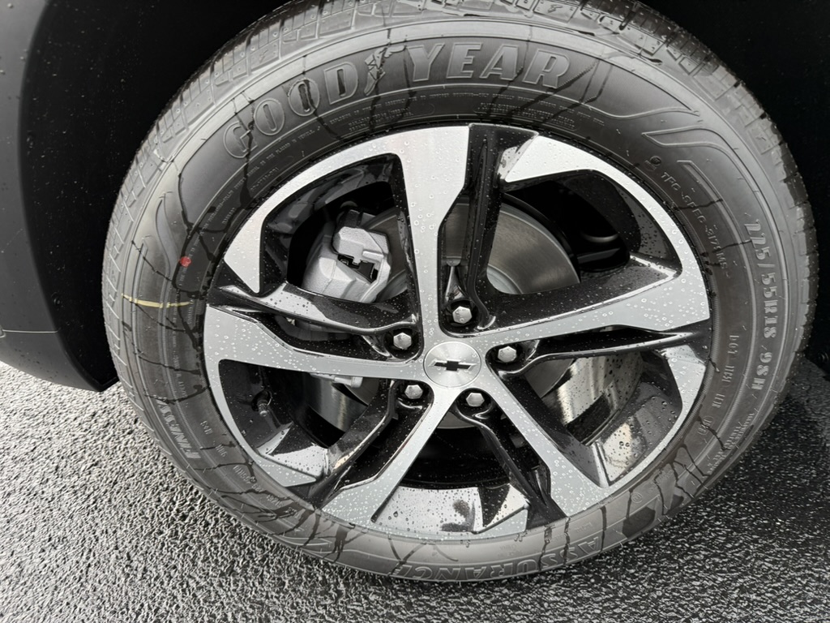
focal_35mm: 24
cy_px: 312
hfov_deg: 71.6
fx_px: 575
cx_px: 415
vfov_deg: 56.8
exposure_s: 1/121
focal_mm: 6.76
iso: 125
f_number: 1.78
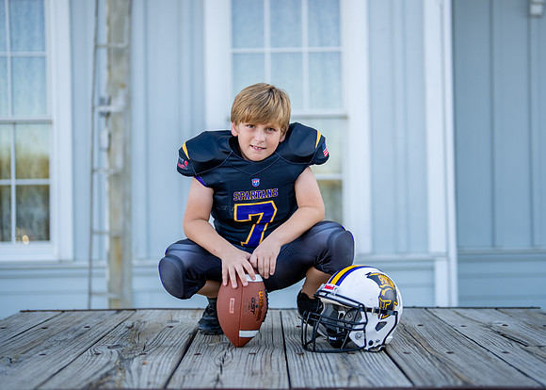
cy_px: 195
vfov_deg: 26.2
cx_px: 273
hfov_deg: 36.1
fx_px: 838
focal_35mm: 54
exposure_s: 1/1600
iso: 100
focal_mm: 50
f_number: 1.2
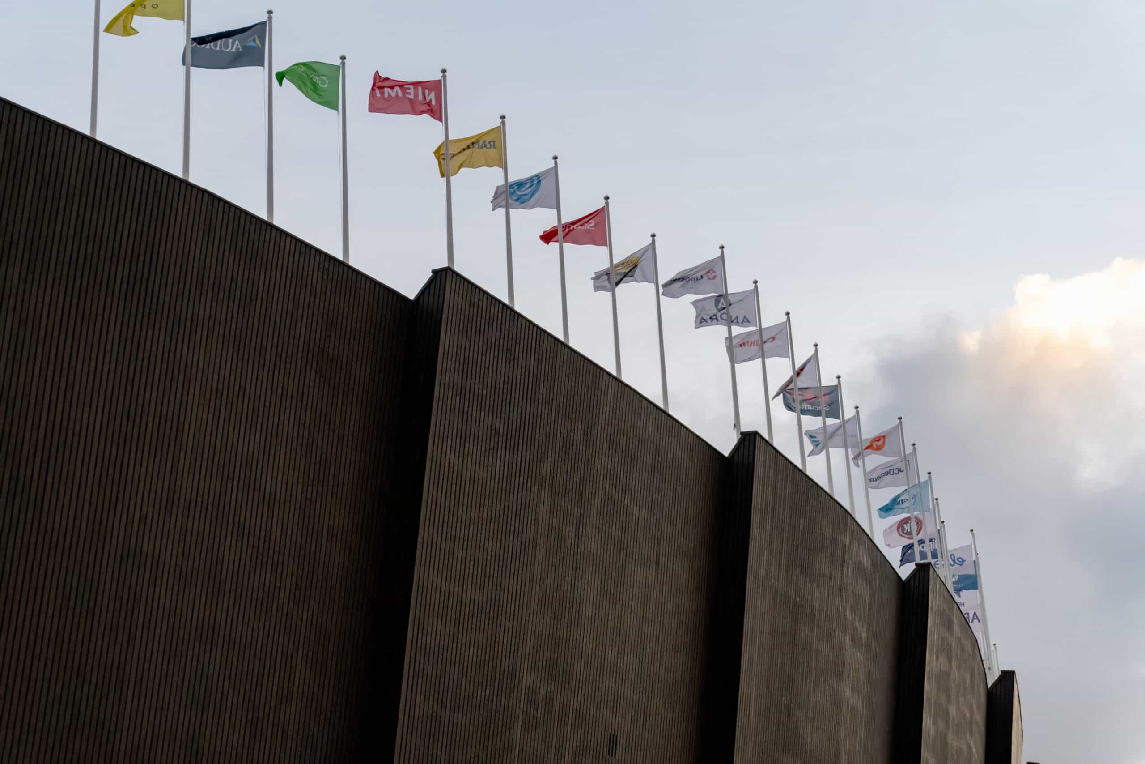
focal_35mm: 75
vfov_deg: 18.2
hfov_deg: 27.0
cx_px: 572
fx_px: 2385
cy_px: 382
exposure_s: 1/4000
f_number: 8
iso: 8000
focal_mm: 50
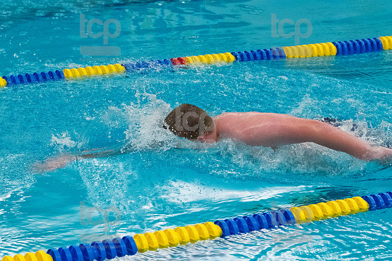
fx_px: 1339
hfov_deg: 16.7
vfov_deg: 11.1
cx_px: 196
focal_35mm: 123
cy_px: 130
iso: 10000
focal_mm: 82
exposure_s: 1/1250
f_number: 5
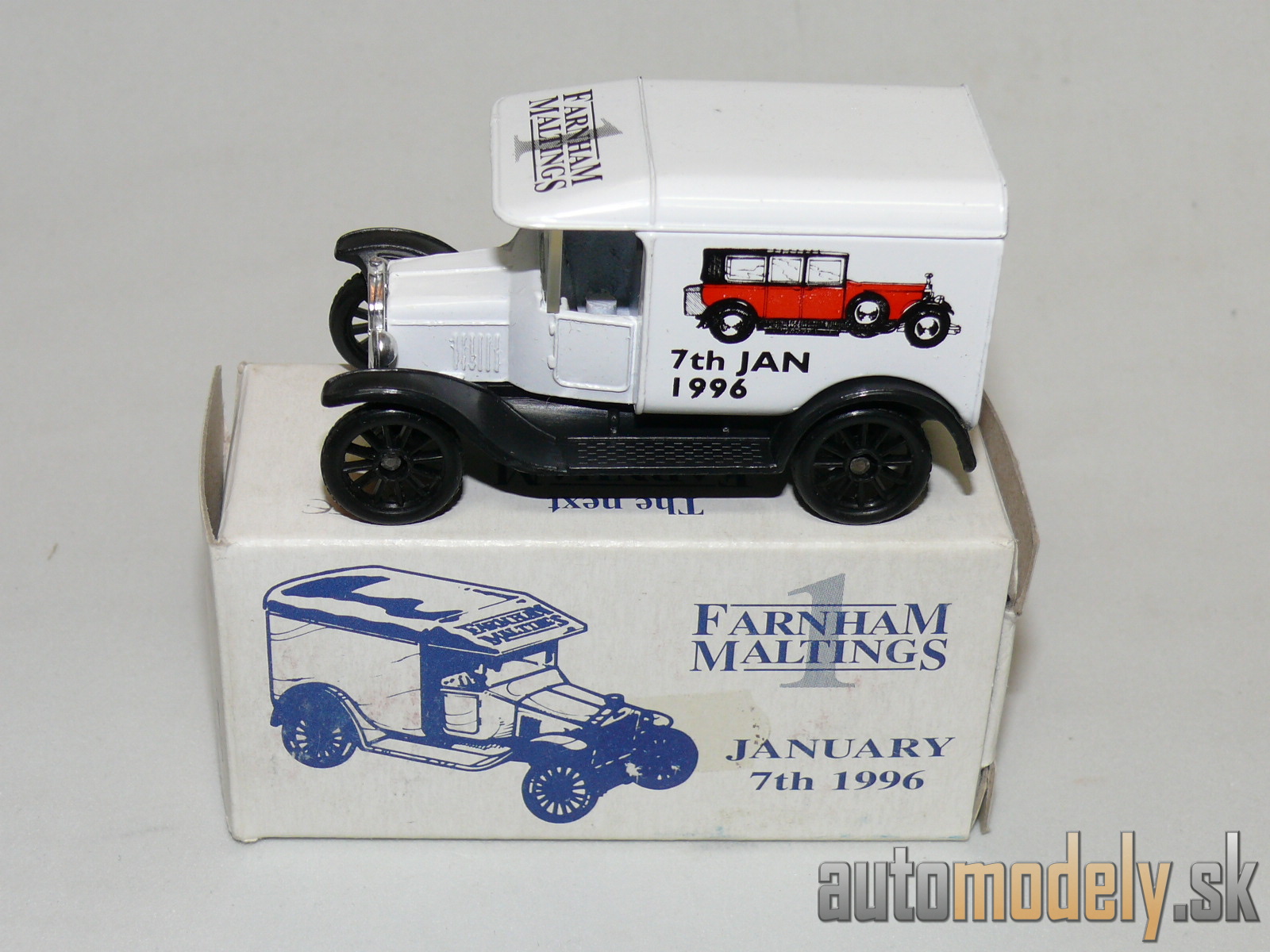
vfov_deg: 21.6
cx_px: 635
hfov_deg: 28.6
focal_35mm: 68
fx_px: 2495
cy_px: 476
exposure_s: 1/30
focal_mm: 10.8
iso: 100
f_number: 4
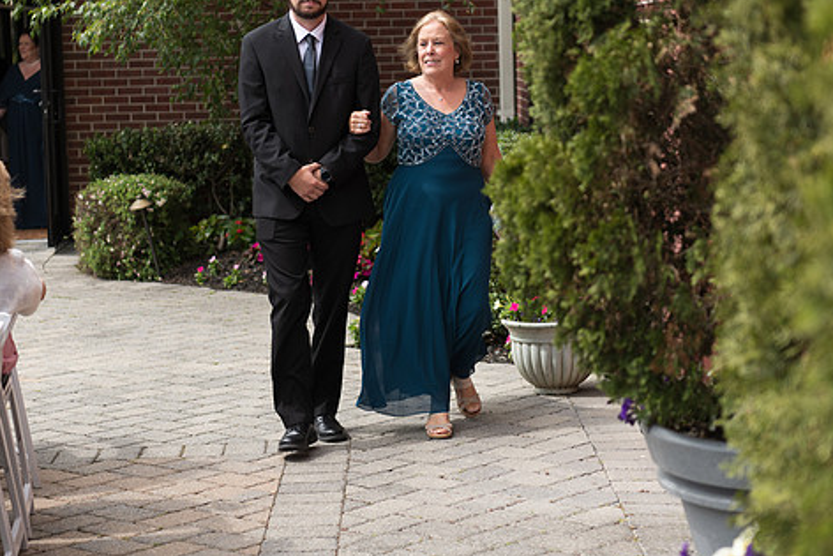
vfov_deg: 15.9
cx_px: 439
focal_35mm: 86
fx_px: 1990
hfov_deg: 23.6
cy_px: 243
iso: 64
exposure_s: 1/500
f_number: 2.8
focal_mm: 70
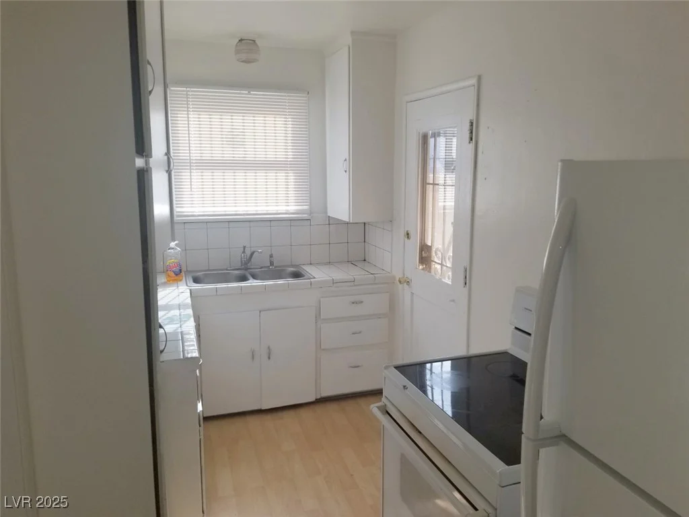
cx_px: 344
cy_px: 258
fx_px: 518
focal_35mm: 26
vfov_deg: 53.1
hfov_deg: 67.3
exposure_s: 1/262
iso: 50
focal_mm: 4.3
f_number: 1.7
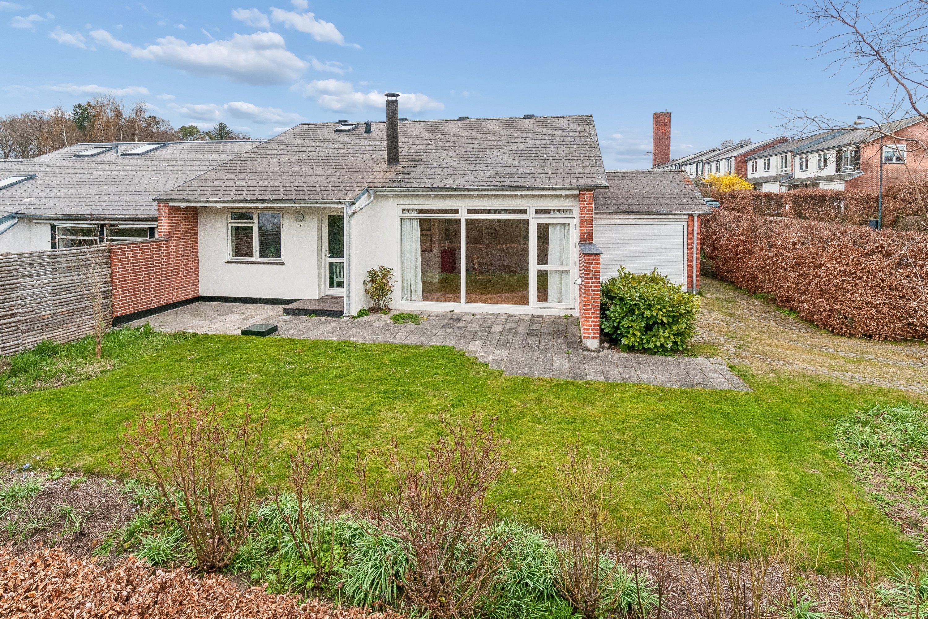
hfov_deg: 90.0
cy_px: 310
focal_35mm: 18
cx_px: 464
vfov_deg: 67.4
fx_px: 464
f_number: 10
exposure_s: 1/400
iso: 400
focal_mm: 12
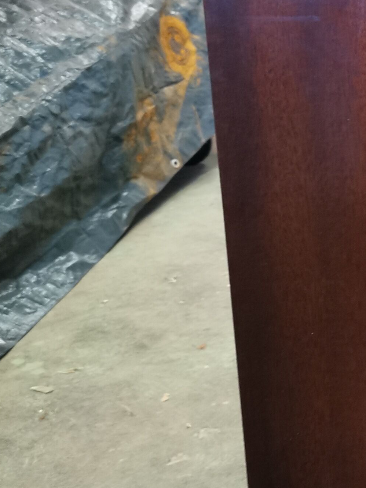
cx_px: 491
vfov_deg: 26.3
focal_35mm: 74
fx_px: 1043
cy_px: 220
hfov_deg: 18.4
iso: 400
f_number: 1.8
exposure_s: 1/25
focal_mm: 5.58
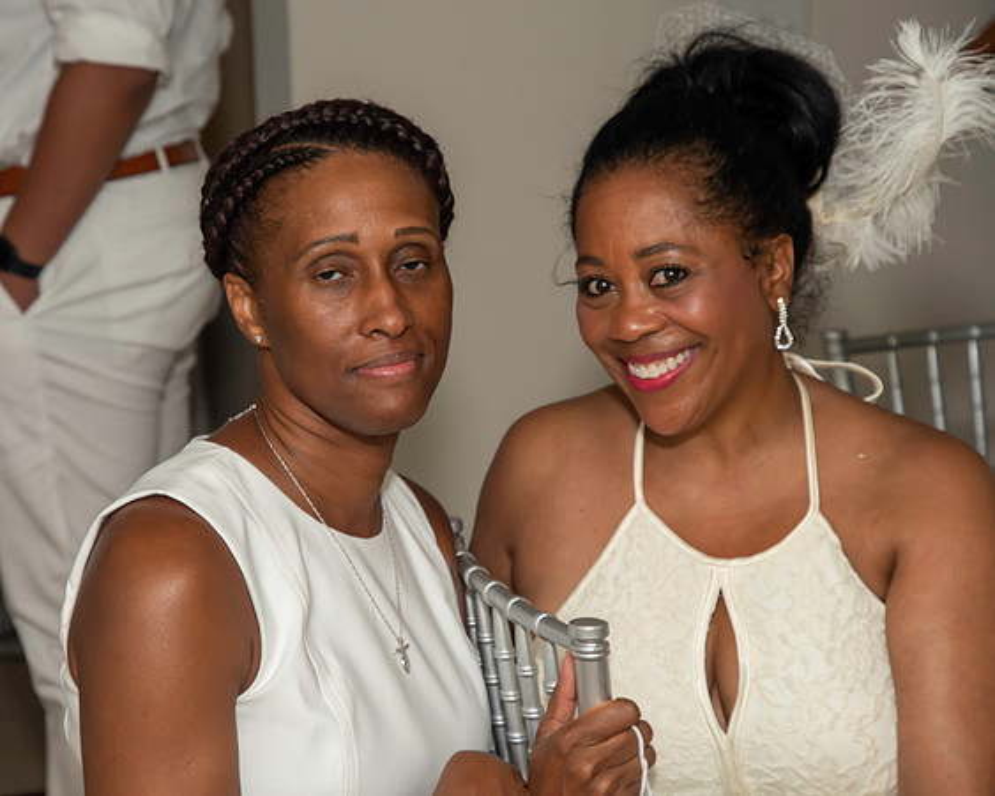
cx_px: 372
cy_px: 415
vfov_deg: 15.1
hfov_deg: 18.7
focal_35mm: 102
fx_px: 3008
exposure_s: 1/250
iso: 400
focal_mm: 58
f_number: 5.6
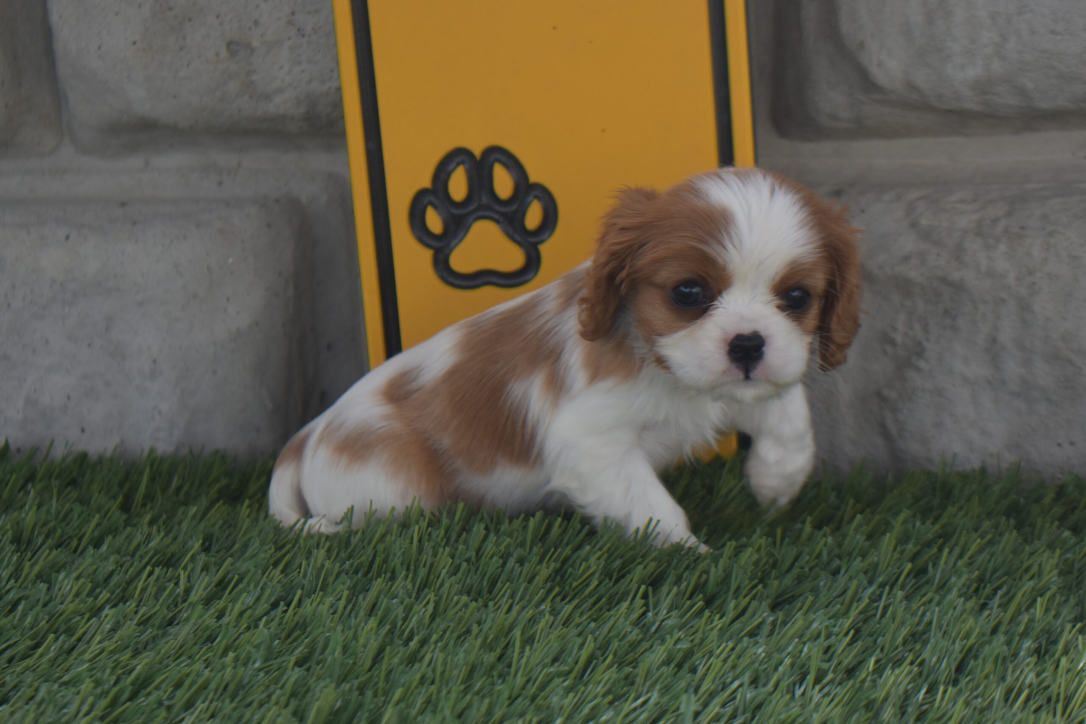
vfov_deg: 17.5
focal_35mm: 78
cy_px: 362
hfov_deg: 26.0
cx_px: 543
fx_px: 2353
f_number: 5.6
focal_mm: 52
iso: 200
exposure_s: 1/200
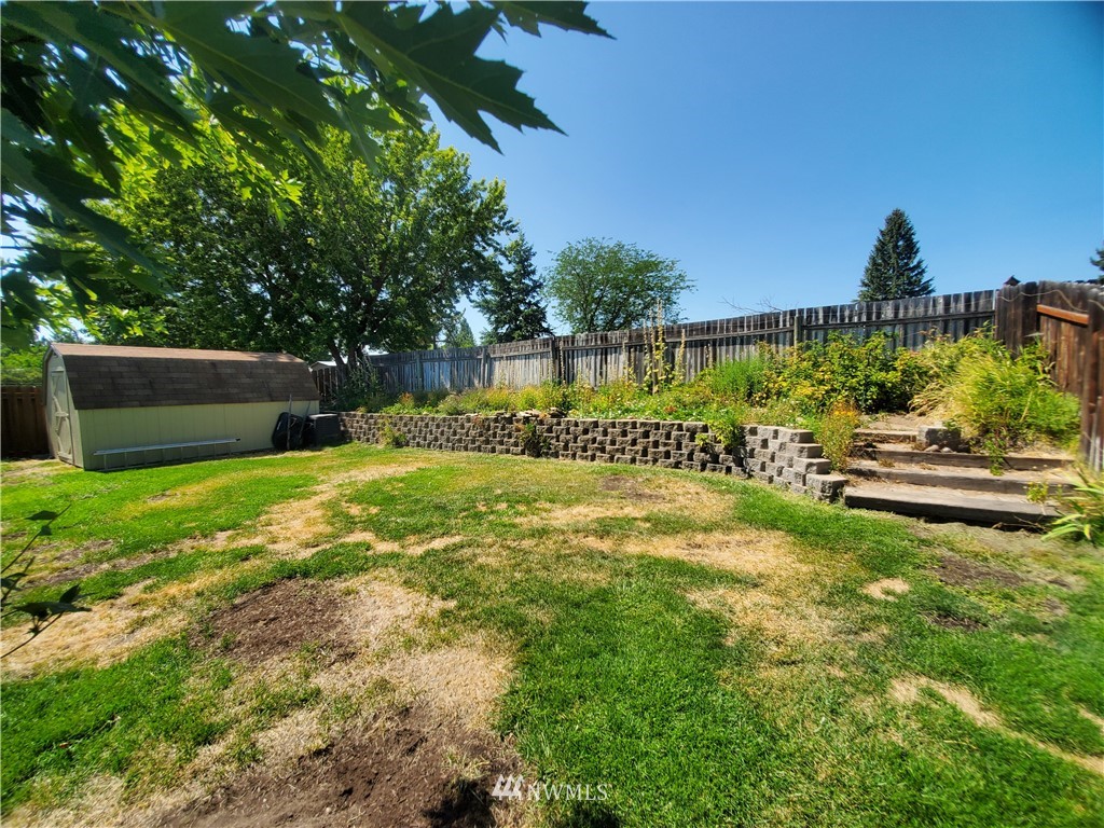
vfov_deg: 89.9
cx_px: 552
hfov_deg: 106.2
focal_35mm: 13
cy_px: 414
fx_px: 415
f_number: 2.2
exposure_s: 1/809
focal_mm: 1.8
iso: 50
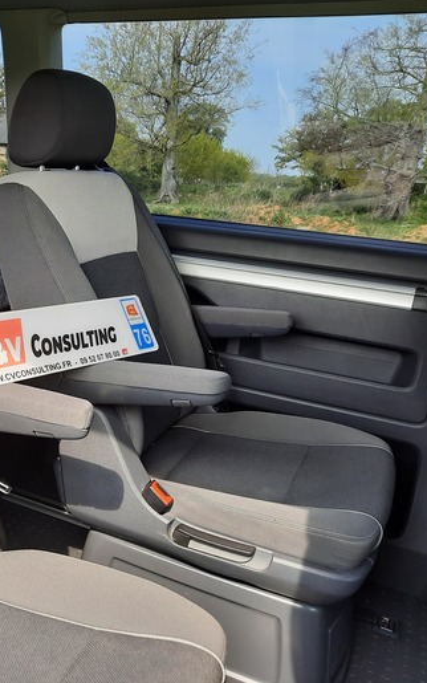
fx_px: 670
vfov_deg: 54.0
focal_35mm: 36
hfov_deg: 33.2
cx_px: 29
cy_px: 342
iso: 32
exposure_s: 1/120
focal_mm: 4.6
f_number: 2
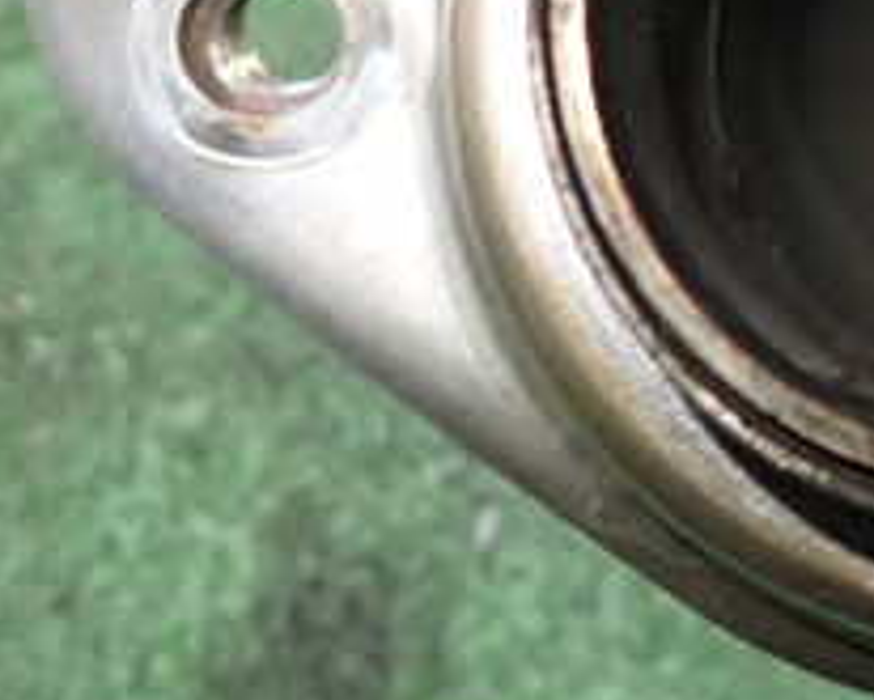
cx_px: 1163
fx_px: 1837
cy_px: 47
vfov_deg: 21.0
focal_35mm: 71
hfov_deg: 23.4
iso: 200
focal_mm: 4.5
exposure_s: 1/30
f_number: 2
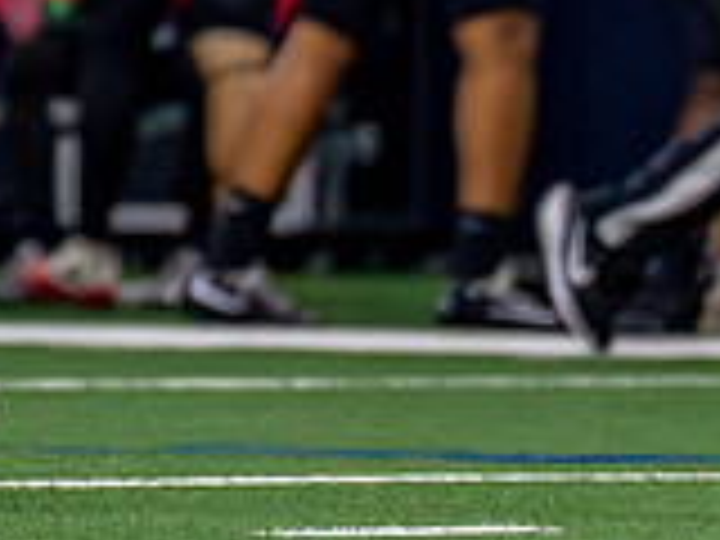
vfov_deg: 1.0
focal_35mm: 1549
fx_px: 32219
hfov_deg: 1.3
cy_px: -269
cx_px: -270
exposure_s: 1/2000
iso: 5000
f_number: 2.8
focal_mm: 200
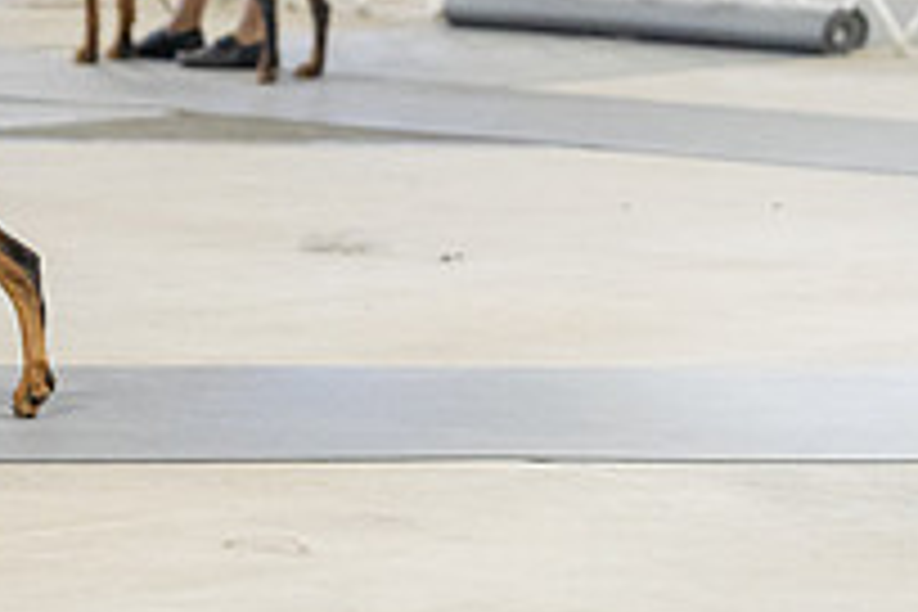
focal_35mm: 262
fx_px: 6680
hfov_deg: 7.8
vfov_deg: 5.2
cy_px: -223
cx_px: -274
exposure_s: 1/320
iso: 6400
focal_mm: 92
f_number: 3.5
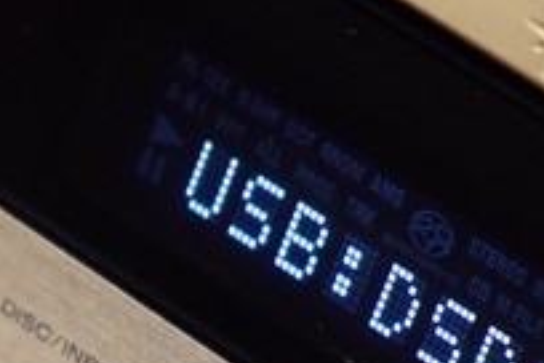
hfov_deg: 5.9
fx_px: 5304
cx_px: 507
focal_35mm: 351
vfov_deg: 3.9
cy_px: 419
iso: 1250
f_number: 4
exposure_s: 1/30
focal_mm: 70
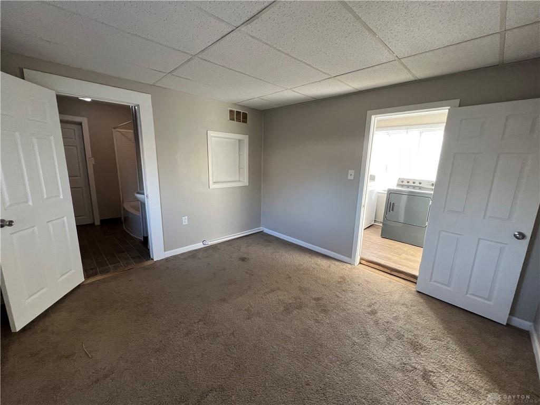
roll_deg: -1.8
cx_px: 270
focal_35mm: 13
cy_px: 202
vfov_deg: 89.9
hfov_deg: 106.2
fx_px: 203
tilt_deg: -10.4
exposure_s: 1/99
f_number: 1.8
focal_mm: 1.57
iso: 160
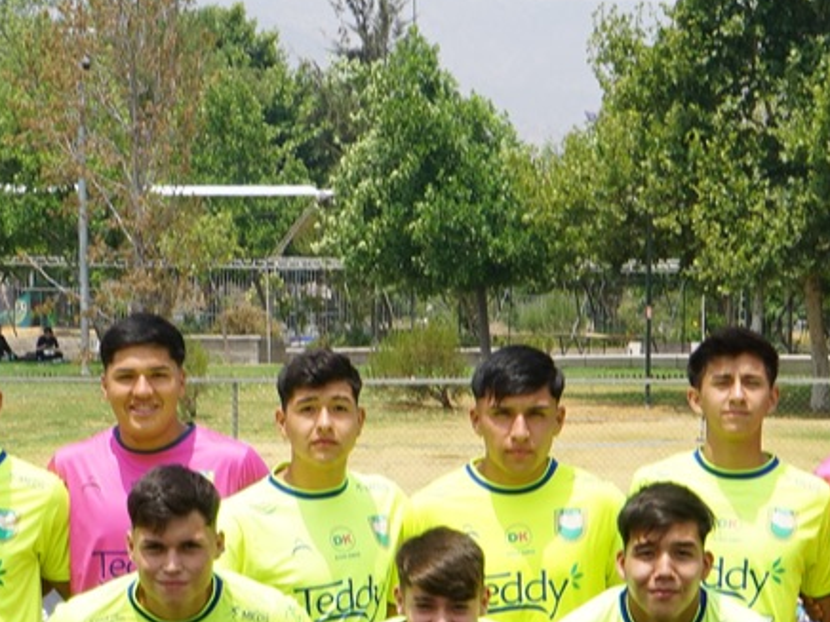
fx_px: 4652
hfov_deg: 10.2
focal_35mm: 194
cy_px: 748
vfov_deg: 7.6
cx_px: 246
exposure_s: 1/80
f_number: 14
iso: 100
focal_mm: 44
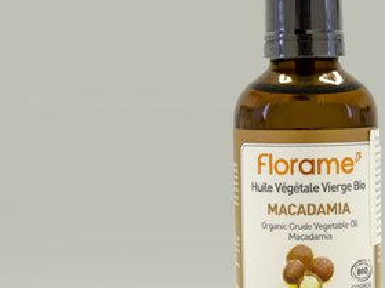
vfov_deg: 14.9
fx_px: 1101
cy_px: 125
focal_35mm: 99
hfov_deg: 19.7
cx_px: 288
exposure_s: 1/6
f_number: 4.8
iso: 100
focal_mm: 32
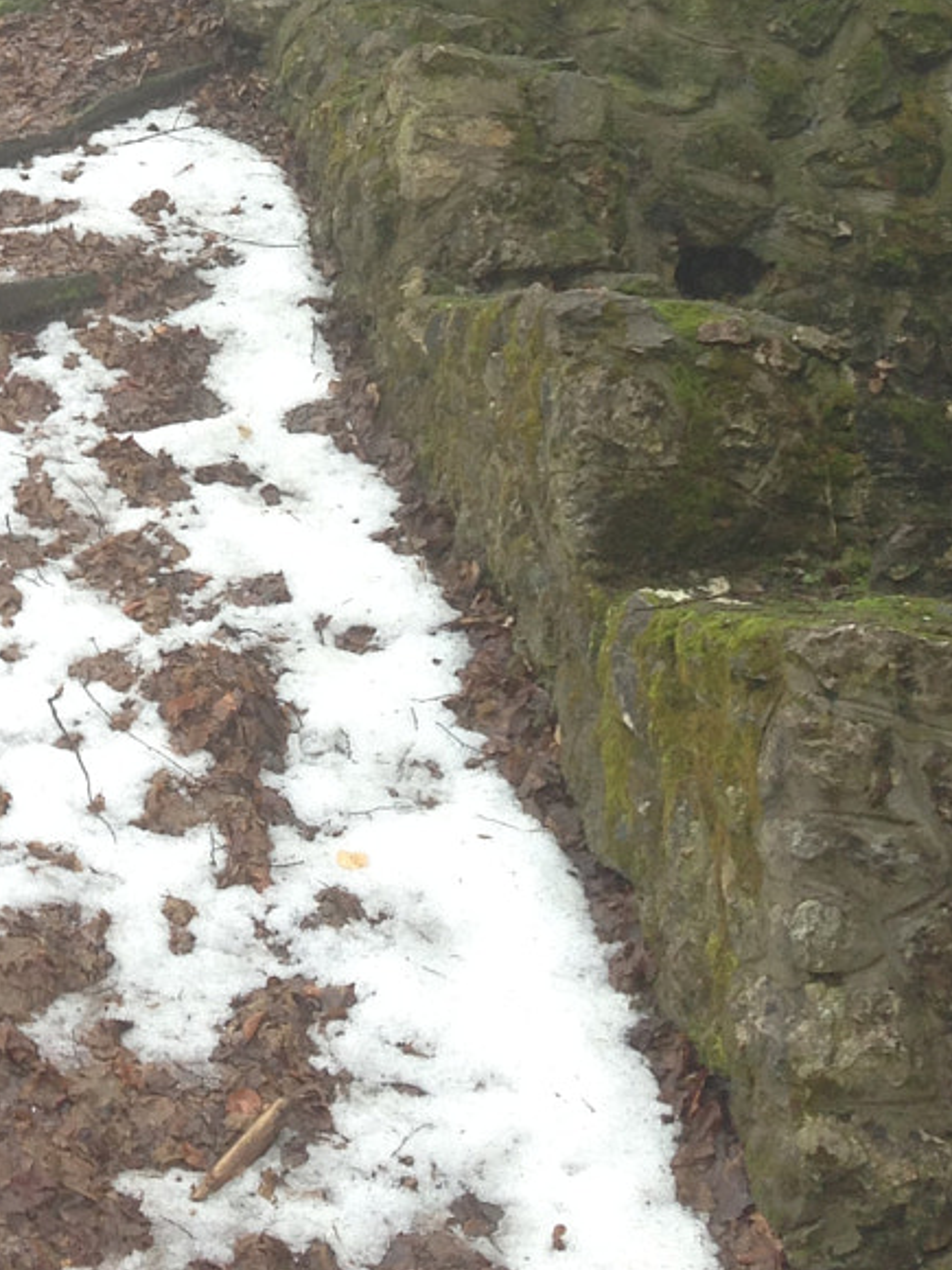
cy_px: -184
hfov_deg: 16.0
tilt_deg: +15.8
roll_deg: -2.5
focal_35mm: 91
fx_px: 3337
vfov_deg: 20.4
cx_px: 66
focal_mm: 4.12
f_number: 2.4
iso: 50
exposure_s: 1/132
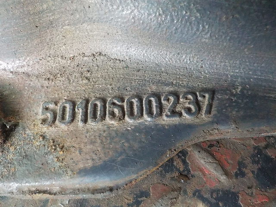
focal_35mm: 30
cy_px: 104
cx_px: 138
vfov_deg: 46.8
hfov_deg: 60.0
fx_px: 239
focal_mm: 4.1
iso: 800
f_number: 3.3
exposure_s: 1/40
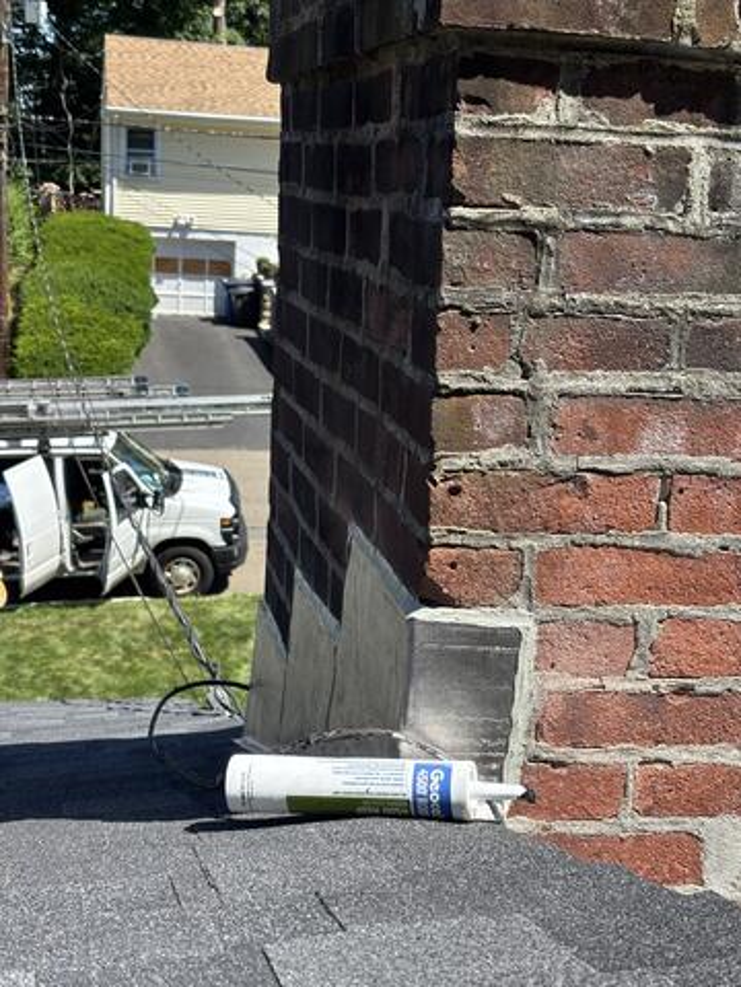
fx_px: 1484
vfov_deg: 36.8
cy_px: 494
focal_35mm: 52
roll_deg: -3.0
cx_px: 370
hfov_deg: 28.0
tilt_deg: -14.8
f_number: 1.6
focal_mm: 5.96
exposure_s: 1/1139
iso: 32
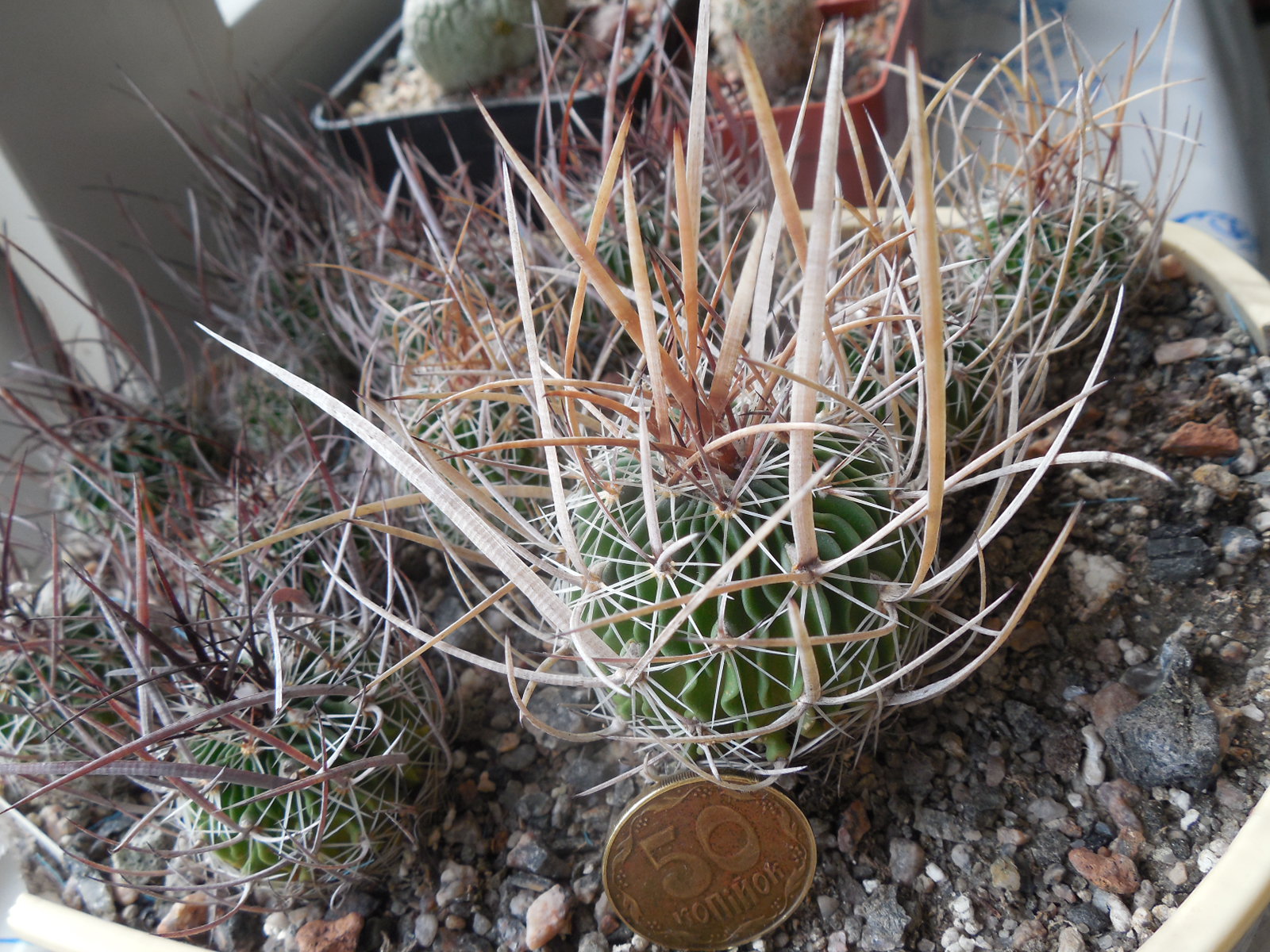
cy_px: 476
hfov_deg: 58.4
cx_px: 635
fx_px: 1137
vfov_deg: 45.4
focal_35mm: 31
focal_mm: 5.6
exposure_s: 1/50
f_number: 3.6
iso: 125
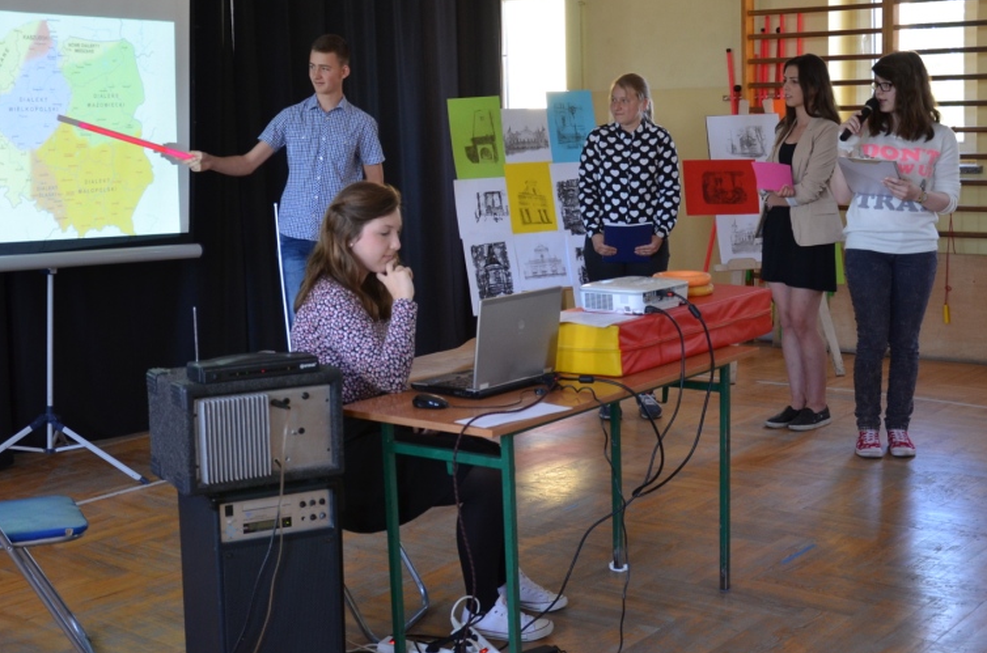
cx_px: 372
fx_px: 1450
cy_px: 279
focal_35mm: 53
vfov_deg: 25.4
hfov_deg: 37.4
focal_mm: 26
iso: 640
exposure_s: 1/60
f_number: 4
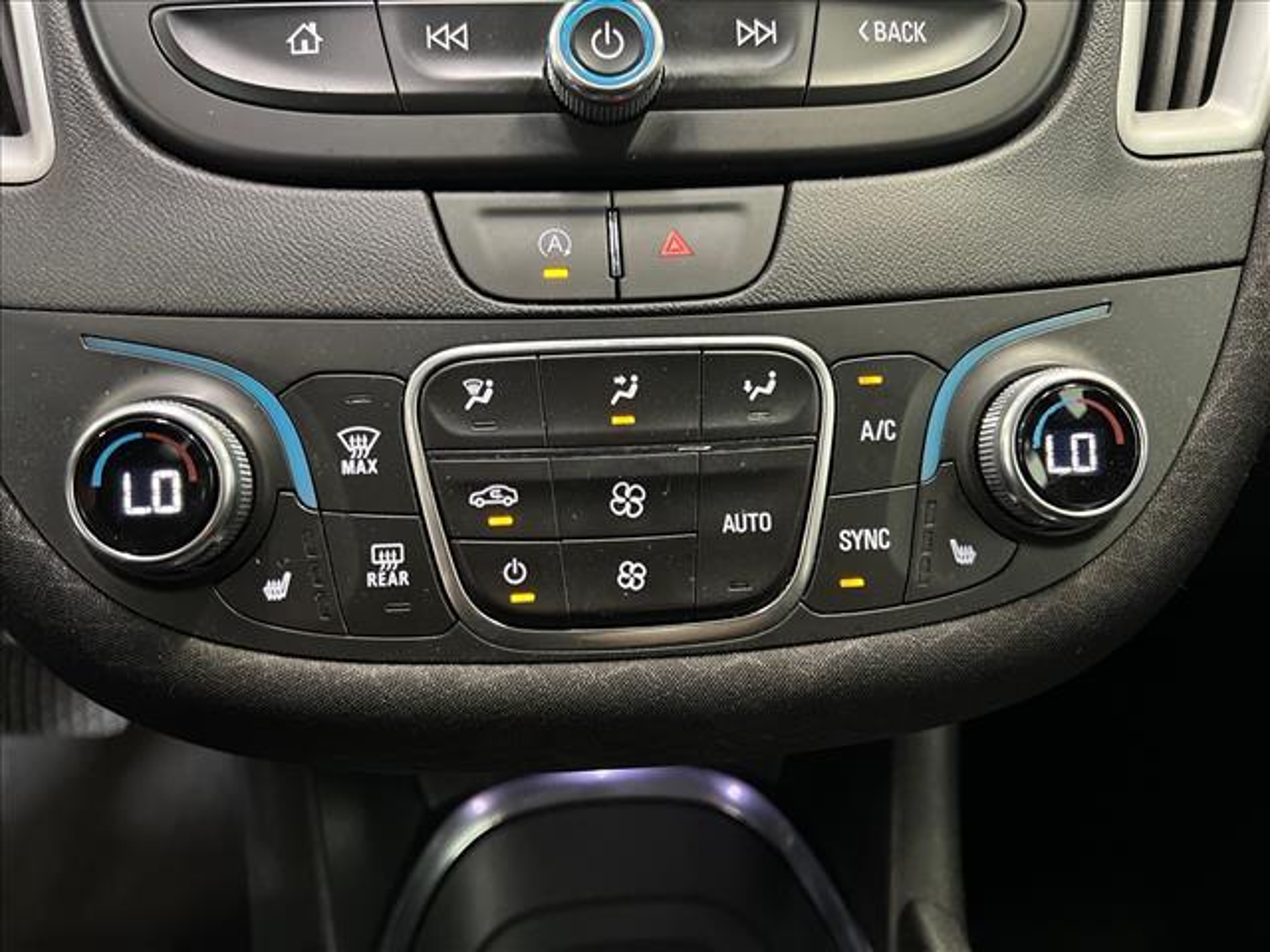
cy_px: 476
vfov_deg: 53.1
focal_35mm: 26
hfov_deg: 67.3
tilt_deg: -29.7
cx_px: 635
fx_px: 954
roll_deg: -1.8
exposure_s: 1/30
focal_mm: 5.7
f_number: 1.5
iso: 500
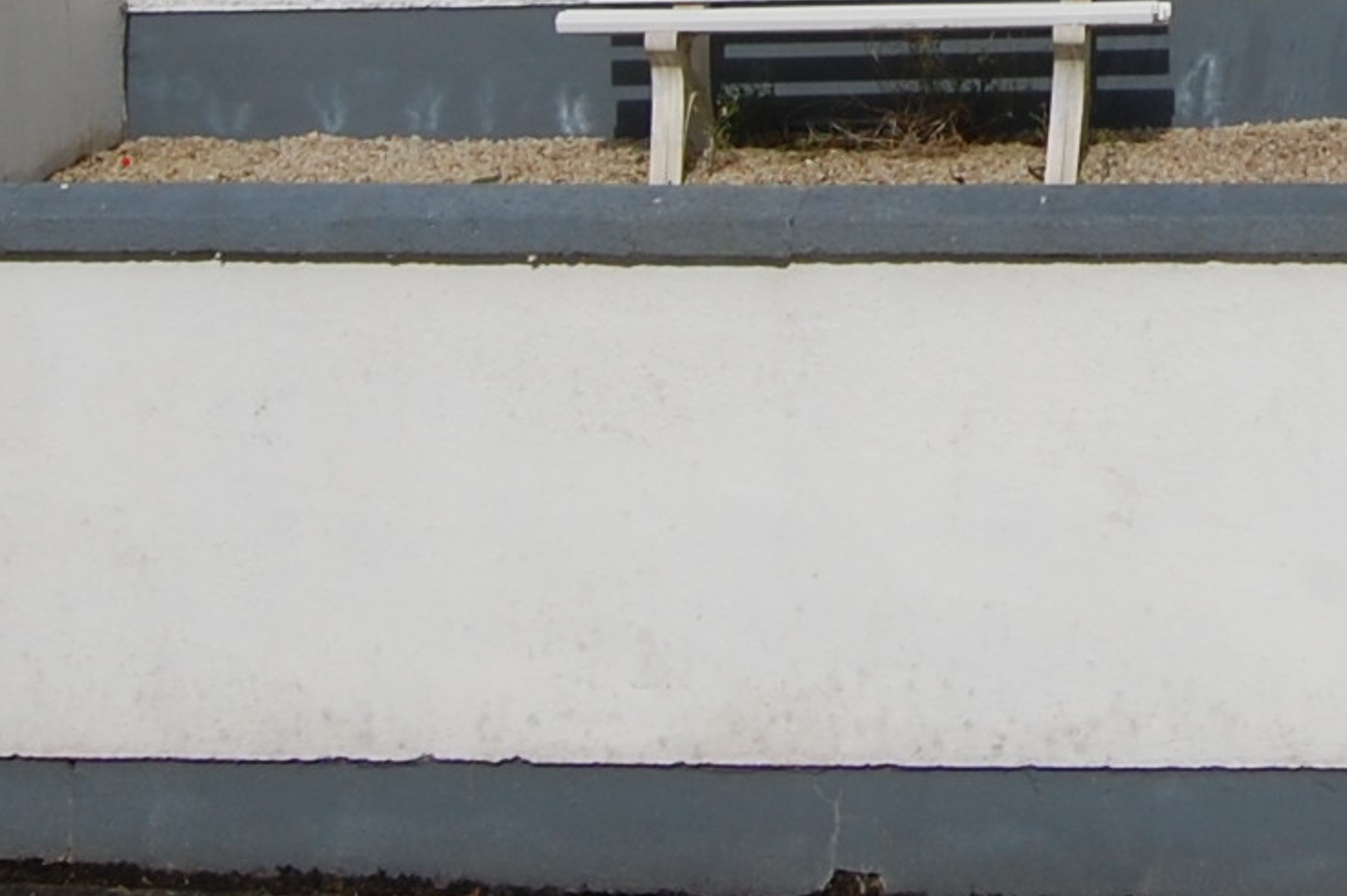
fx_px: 5048
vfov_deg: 9.7
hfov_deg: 14.7
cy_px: -680
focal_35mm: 135
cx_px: 1596
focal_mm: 22
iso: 200
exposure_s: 1/500
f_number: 11
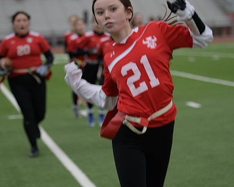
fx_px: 859
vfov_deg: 12.4
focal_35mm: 124
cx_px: 124
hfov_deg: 15.5
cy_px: 82
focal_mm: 92
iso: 125
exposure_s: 1/200
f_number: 2.8
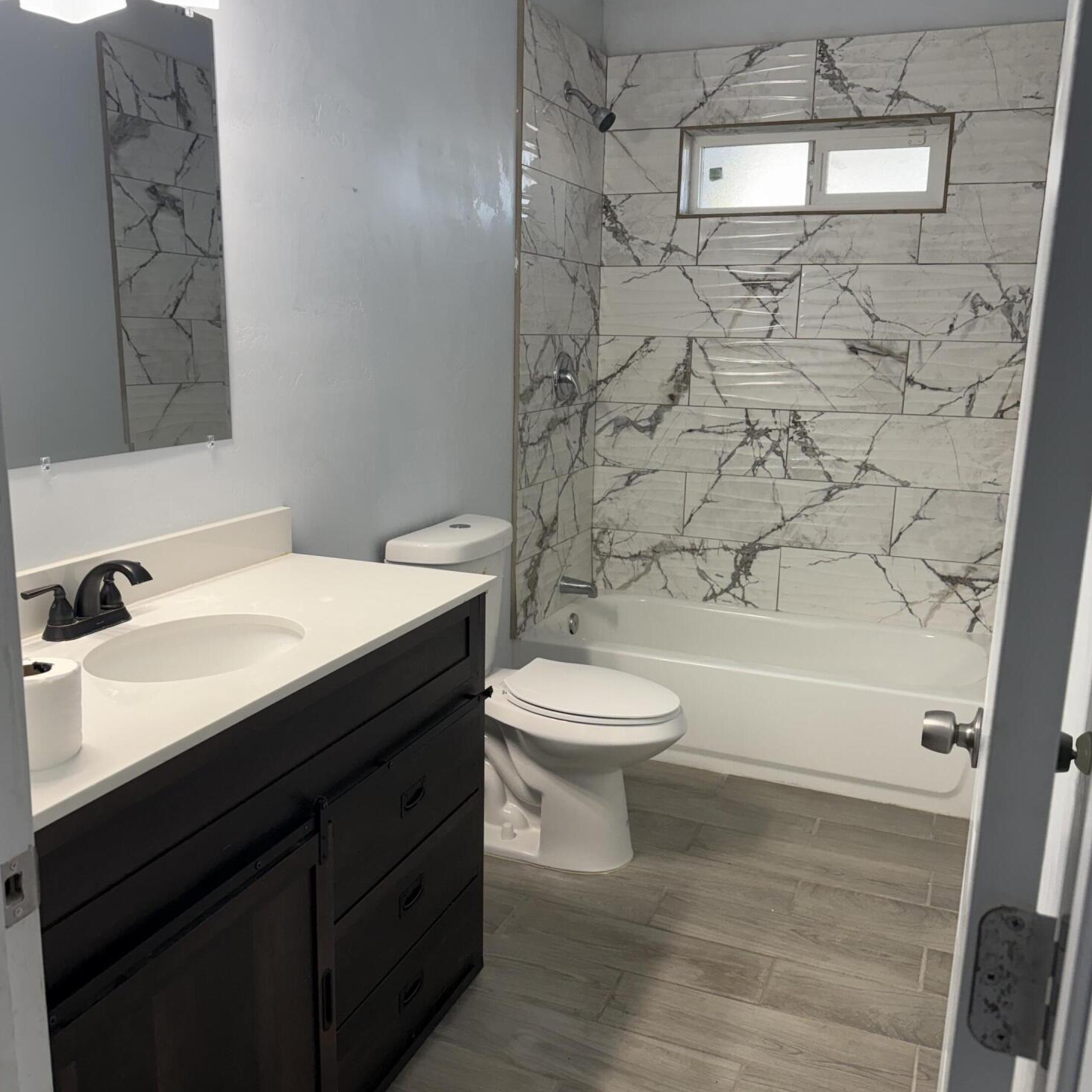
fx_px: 1035
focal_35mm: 29
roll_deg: -0.9
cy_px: 552
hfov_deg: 55.6
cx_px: 553
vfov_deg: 55.6
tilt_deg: -10.7
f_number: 1.78
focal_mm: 6.76
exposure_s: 1/120
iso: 125
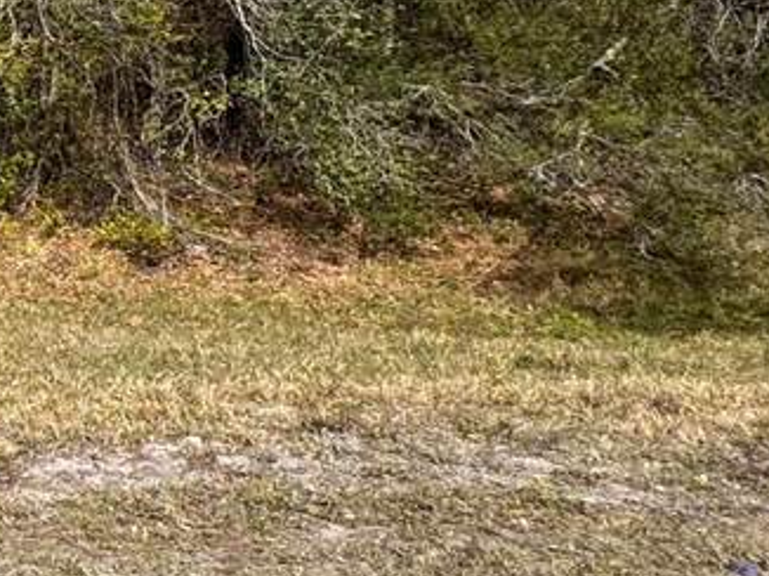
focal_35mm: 55
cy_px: 24
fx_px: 1221
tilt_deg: -1.6
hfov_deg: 23.4
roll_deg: +1.7
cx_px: -526
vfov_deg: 25.4
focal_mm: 2.22
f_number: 2.2
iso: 50
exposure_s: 1/787
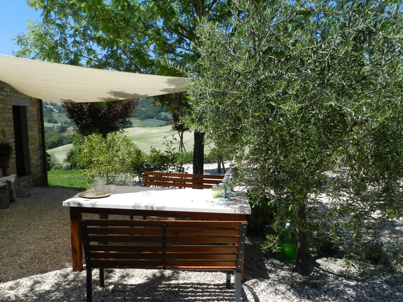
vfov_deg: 46.5
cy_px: 184
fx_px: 349
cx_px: 184
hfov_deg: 59.9
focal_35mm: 30
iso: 160
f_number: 4
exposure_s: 1/800
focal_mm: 4
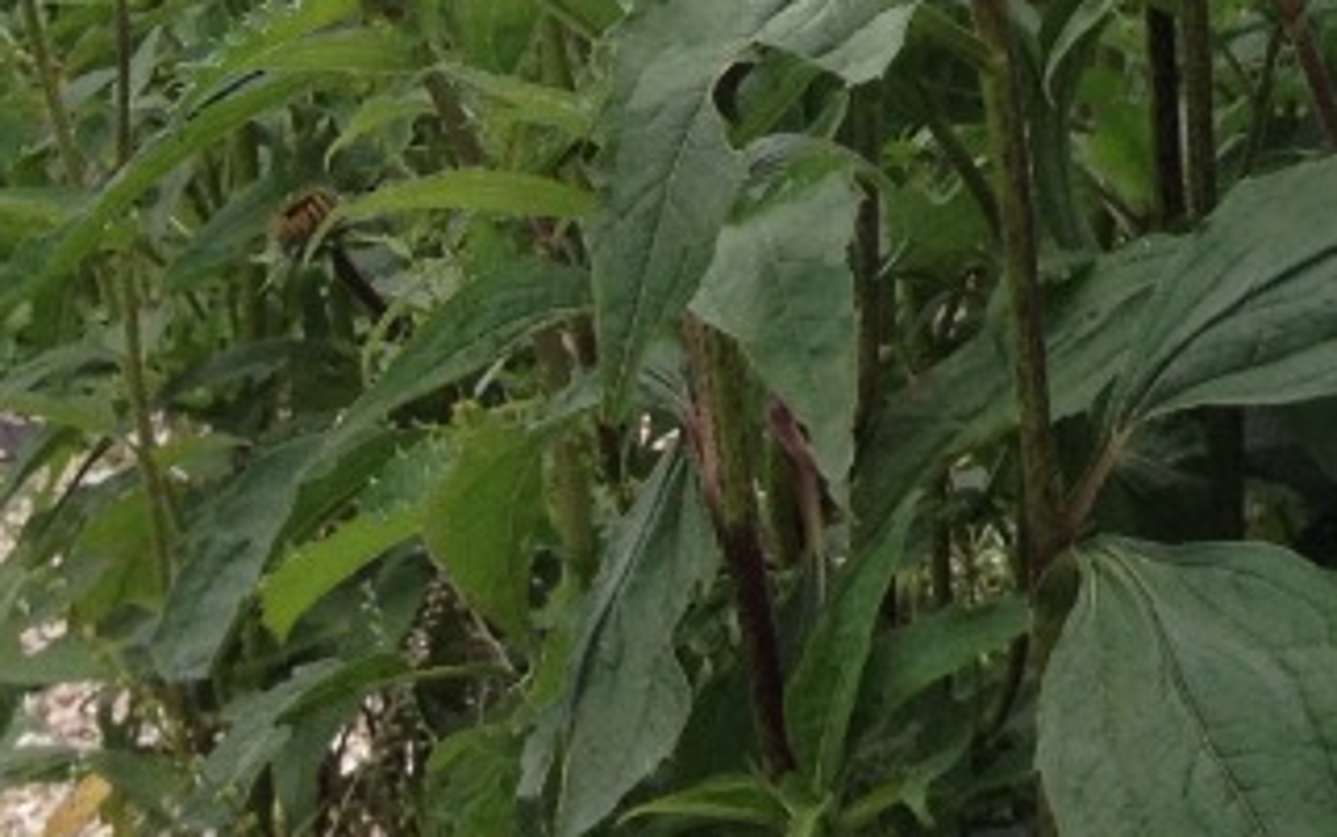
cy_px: -962
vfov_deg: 8.3
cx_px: 2316
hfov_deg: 12.9
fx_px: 5396
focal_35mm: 148
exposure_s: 1/493
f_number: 2.4
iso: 50
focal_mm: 4.28
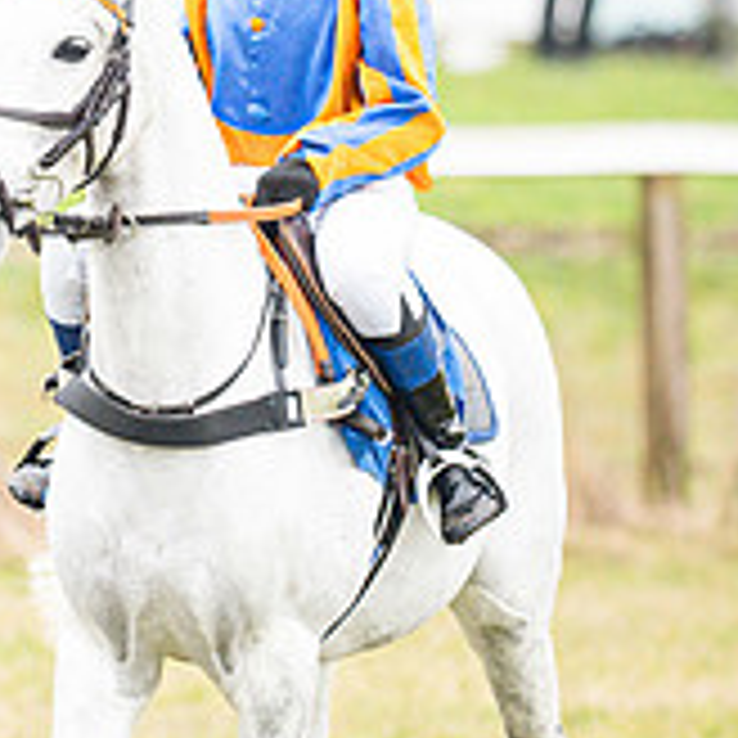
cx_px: 32
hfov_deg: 2.9
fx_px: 14617
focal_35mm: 606
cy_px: 335
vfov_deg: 2.9
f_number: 1.9
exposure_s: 1/1200
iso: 800
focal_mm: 135
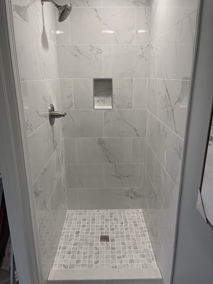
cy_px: 142
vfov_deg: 67.3
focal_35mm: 26
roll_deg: +0.7
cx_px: 106
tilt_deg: -17.0
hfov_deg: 53.1
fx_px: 213
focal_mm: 5.1
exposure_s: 1/111
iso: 125
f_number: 1.6
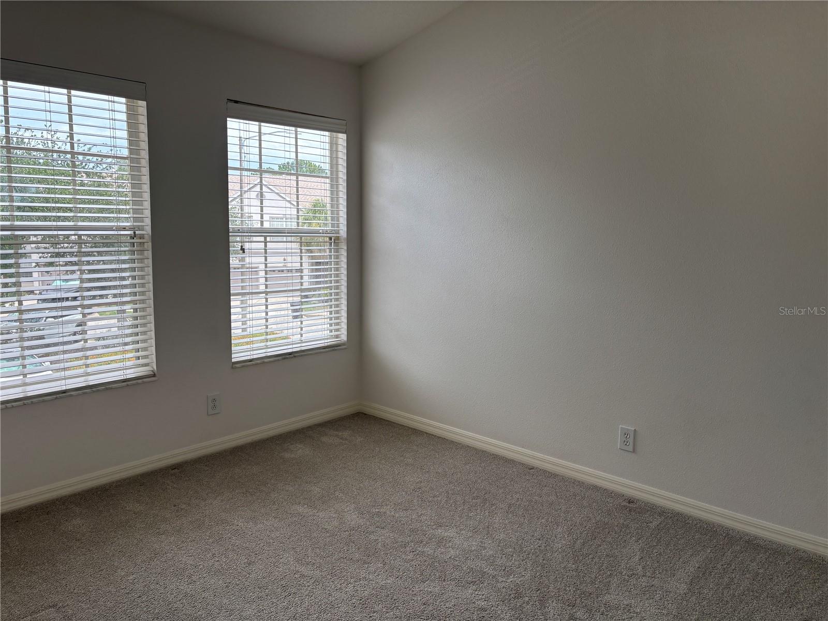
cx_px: 414
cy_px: 310
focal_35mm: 26
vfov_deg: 53.1
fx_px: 622
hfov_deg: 67.3
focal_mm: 5.96
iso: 50
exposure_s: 1/531
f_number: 1.6
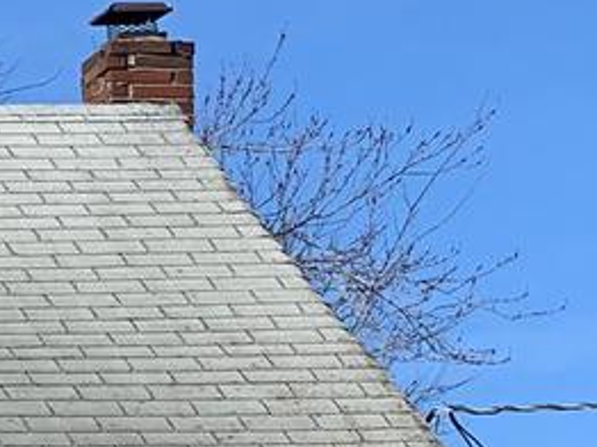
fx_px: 4928
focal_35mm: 286
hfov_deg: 6.6
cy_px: 1029
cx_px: -747
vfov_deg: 5.1
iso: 16
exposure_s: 1/1142
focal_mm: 6
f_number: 2.4
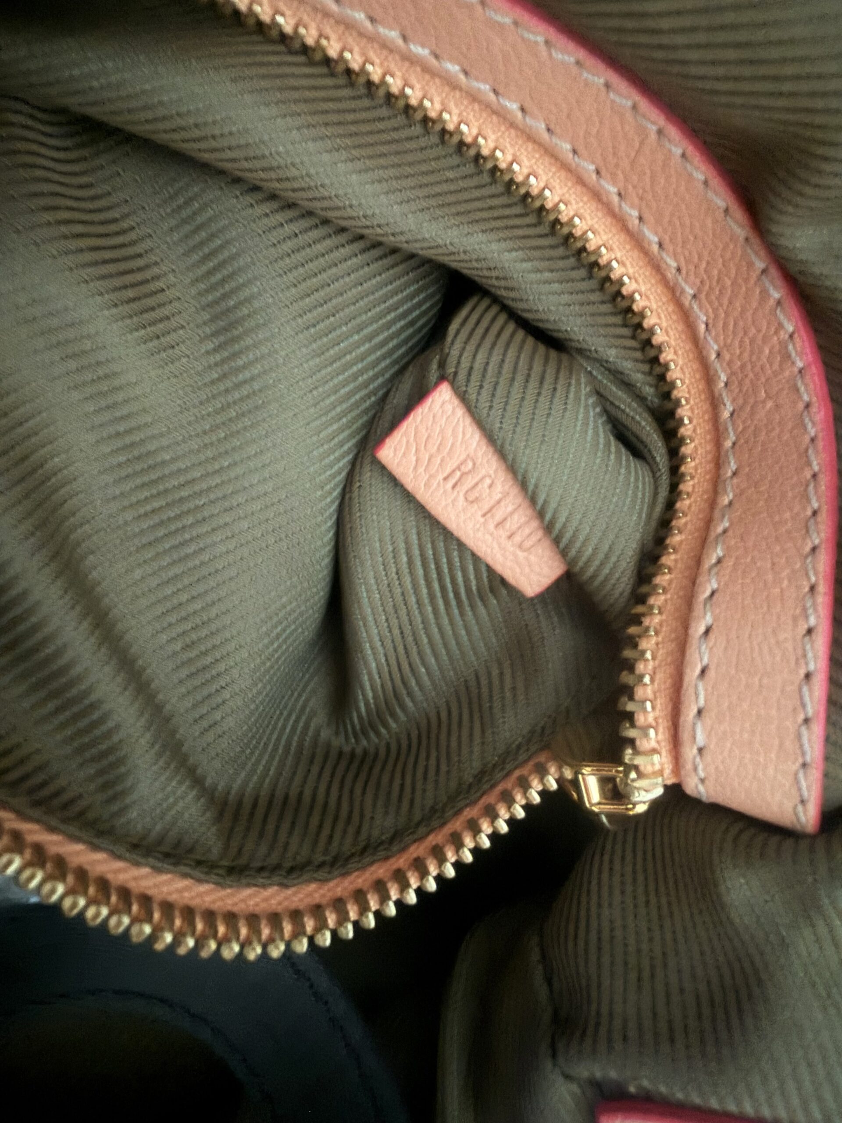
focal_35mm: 24
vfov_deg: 71.6
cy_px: 562
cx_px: 421
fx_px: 778
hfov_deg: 56.8
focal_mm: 2.22
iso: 800
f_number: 2.2
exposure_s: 1/7
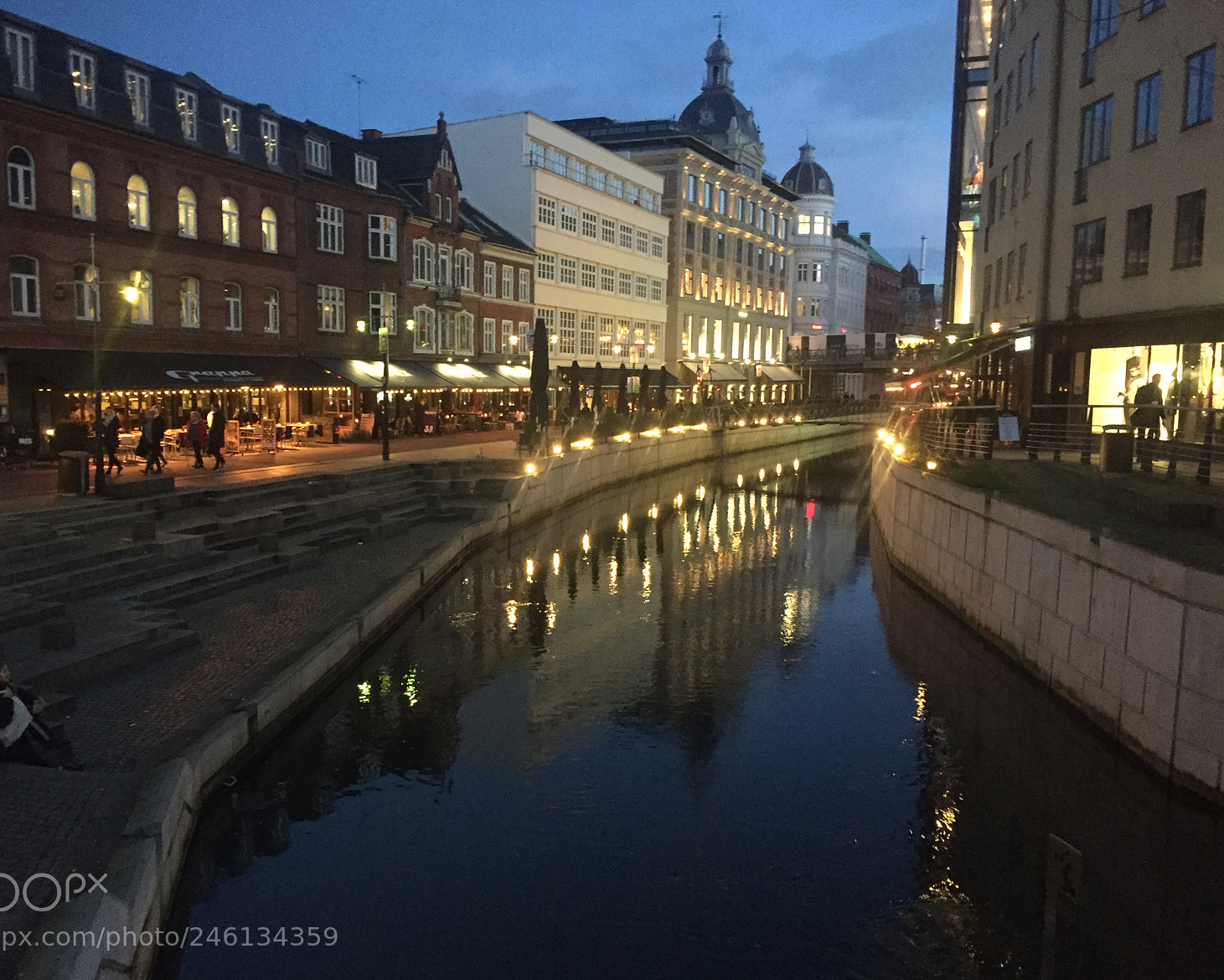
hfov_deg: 57.1
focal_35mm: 31
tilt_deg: -6.9
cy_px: 500
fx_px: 1123
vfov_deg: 47.1
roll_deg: -2.3
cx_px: 570
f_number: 2.2
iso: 320
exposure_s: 1/17
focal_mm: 4.15
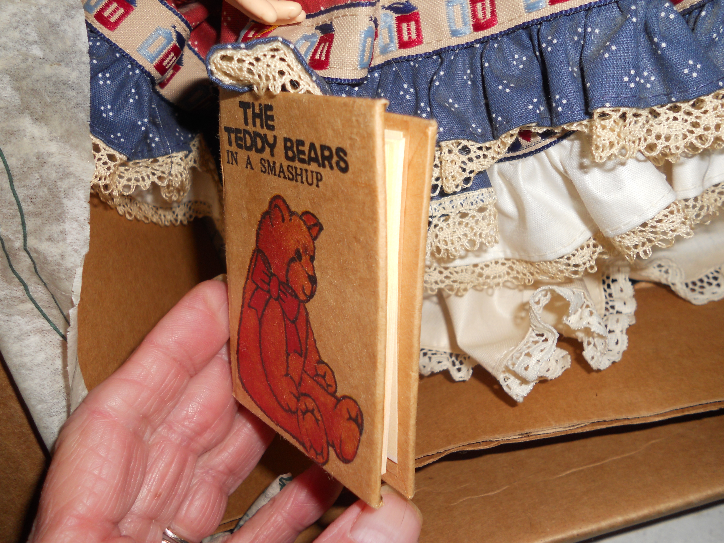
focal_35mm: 32
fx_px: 669
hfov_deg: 56.8
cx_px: 362
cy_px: 272
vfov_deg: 44.2
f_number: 8.8
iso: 80
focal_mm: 5.8
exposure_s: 1/25
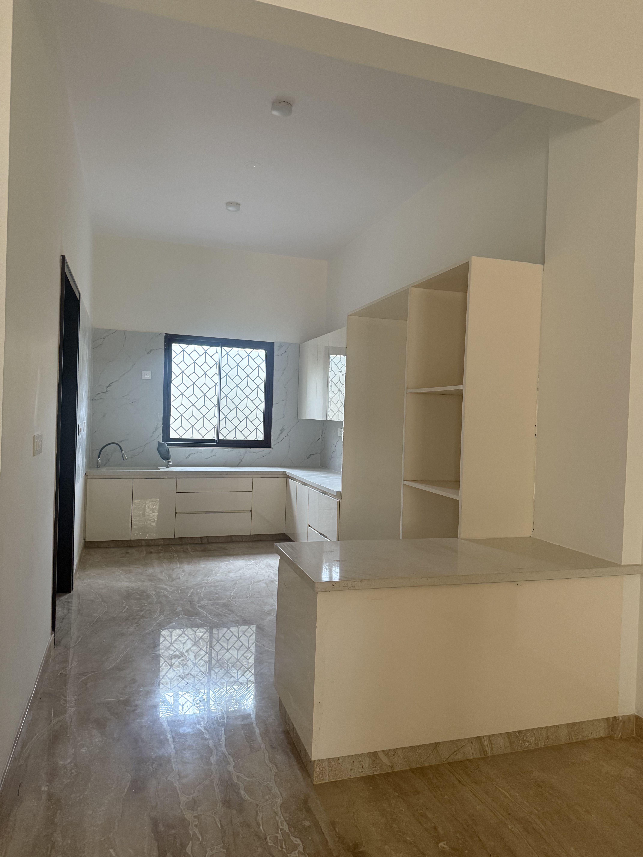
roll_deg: -2.6
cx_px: 322
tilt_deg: -0.7
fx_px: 594
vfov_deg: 71.6
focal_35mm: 24
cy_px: 428
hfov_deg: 56.8
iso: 320
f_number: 1.78
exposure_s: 1/60
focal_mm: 6.76
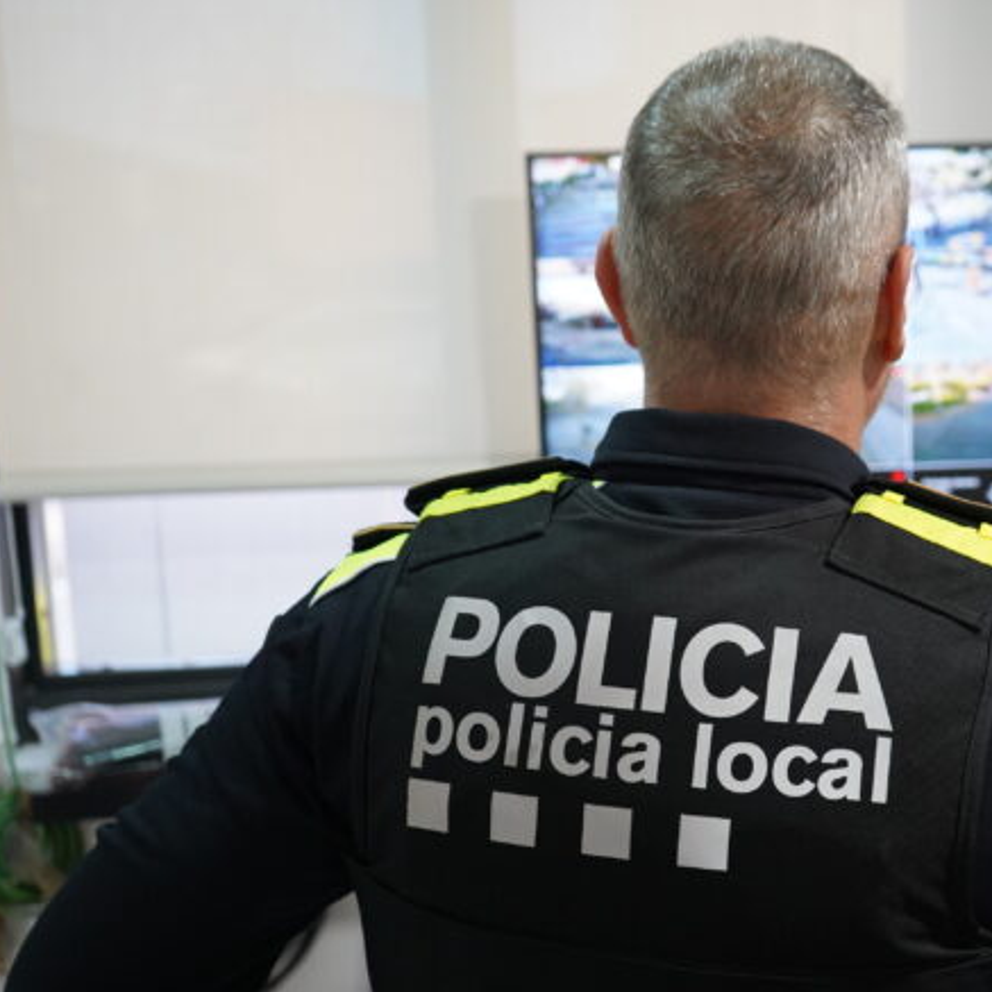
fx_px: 1491
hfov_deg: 35.8
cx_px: 767
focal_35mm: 46
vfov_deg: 36.8
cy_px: 521
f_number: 4
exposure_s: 1/160
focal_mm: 34
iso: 4000
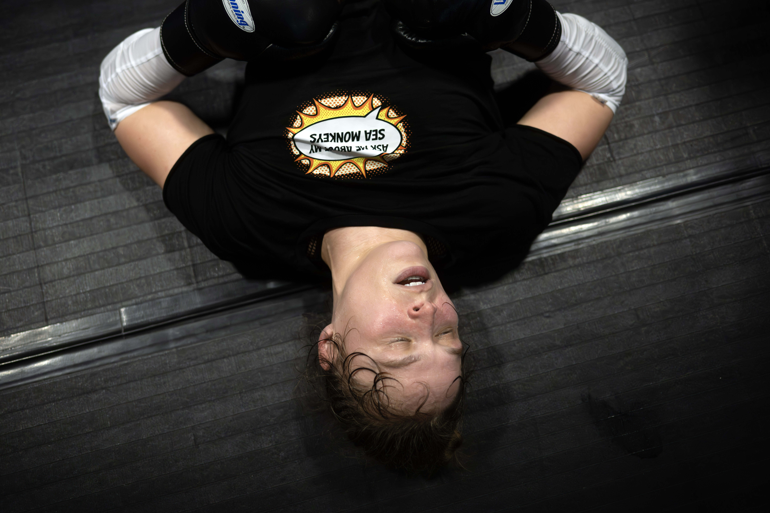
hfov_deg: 46.3
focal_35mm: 42
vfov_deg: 31.8
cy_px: 219
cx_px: 349
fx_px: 898
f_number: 1.8
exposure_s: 1/1250
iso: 3200
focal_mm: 35
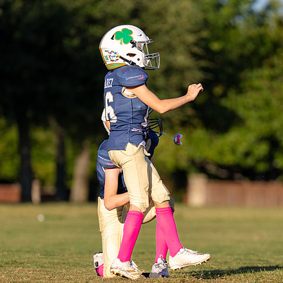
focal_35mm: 454
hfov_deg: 3.9
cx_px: 146
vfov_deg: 3.9
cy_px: 192
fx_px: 4199
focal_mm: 200
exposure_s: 1/2500
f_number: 2.8
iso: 200
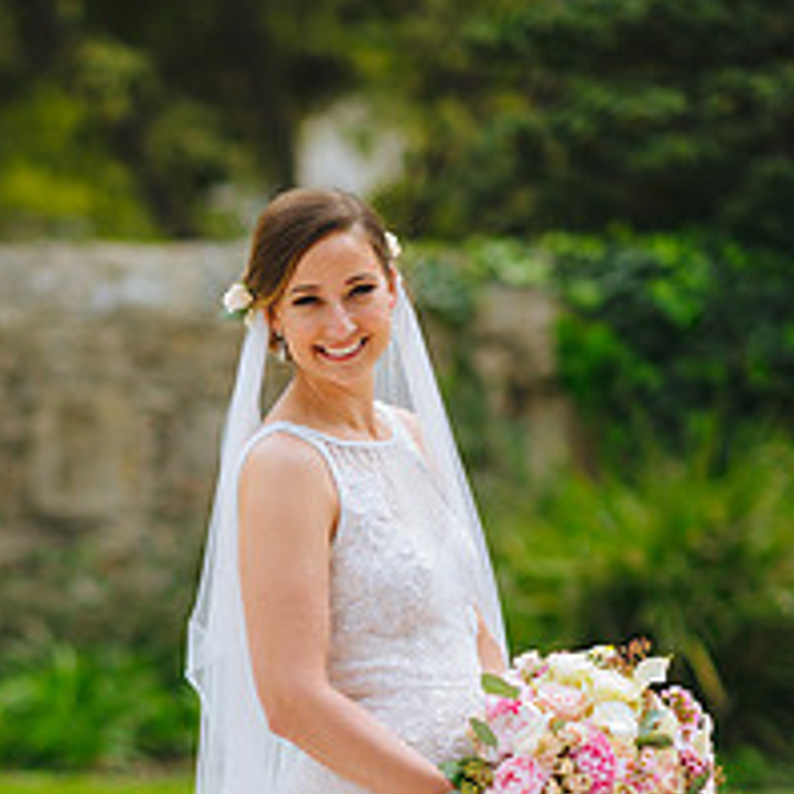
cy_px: 894
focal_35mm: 164
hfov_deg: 10.6
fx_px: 4256
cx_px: 227
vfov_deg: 10.5
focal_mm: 85
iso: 200
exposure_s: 1/2500
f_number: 1.8
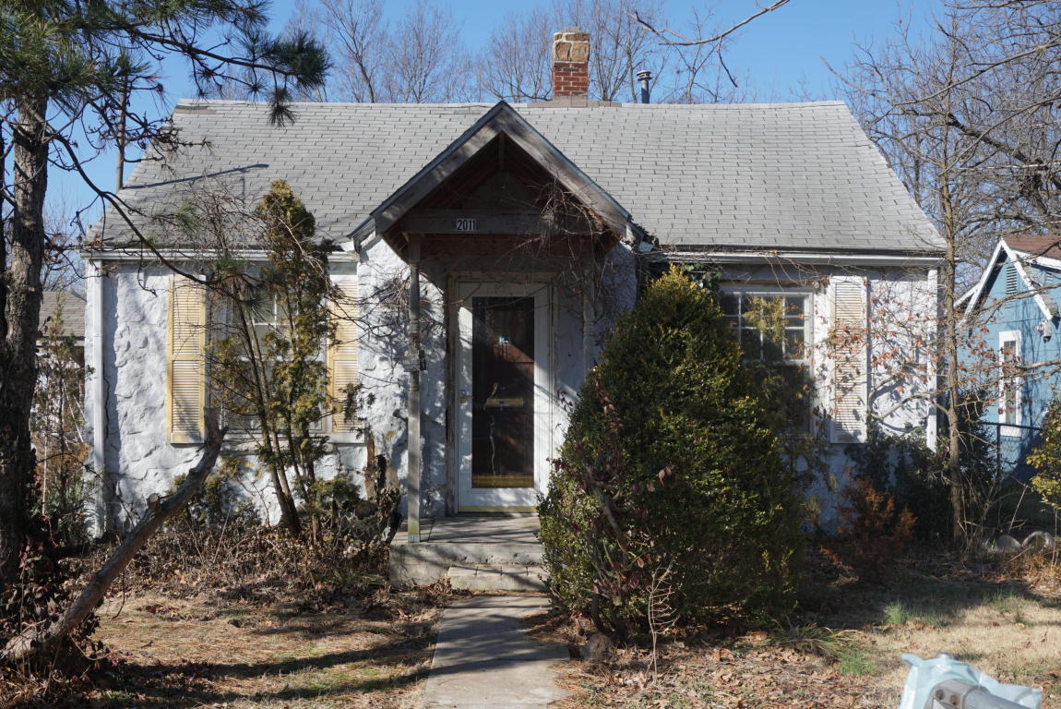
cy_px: 354
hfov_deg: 44.9
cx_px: 530
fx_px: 1283
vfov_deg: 30.9
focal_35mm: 44
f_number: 9
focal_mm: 29
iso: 100
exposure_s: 1/160
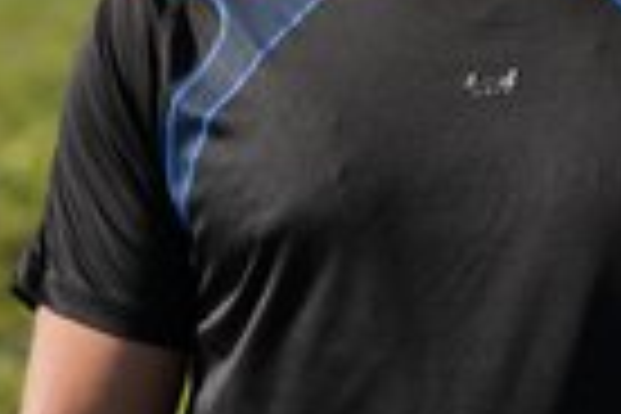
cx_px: 450
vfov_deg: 5.0
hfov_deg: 7.5
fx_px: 4761
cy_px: -106
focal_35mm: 276
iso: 100
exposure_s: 1/1250
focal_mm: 95
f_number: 4
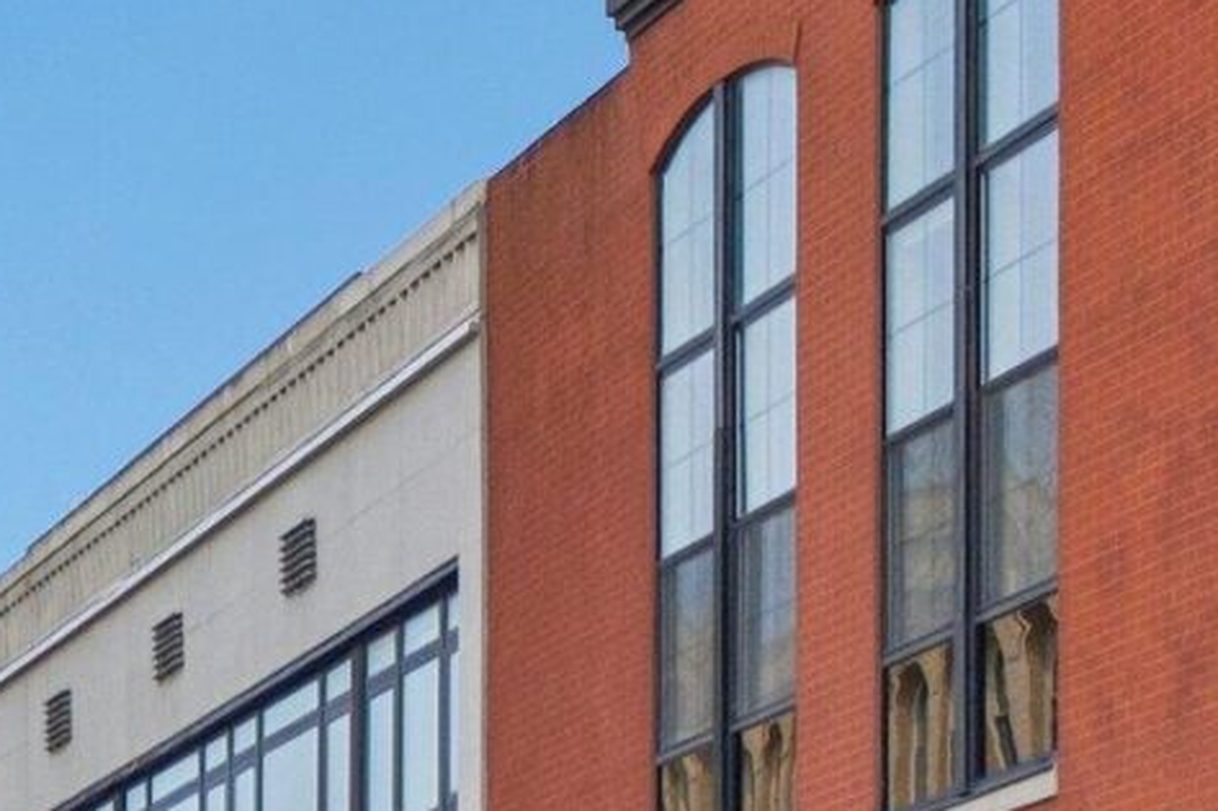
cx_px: -1270
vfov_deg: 9.7
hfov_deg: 13.4
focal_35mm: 130
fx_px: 4397
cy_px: 1677
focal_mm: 16
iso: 250
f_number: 2.8
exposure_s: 1/2500
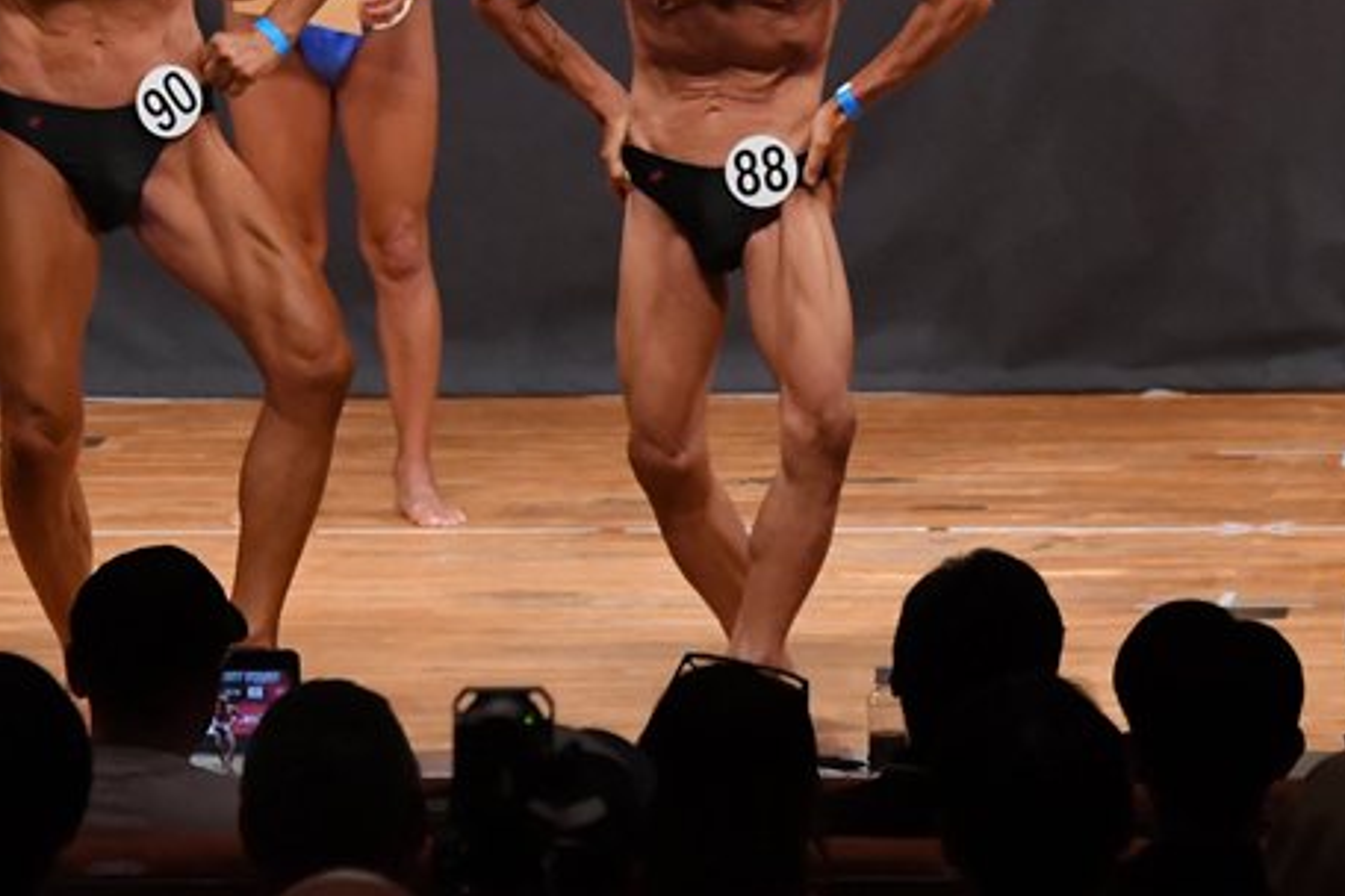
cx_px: 338
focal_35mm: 382
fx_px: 14271
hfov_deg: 5.4
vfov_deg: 3.6
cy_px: 248
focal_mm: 150
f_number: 5.6
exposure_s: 1/400
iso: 6400
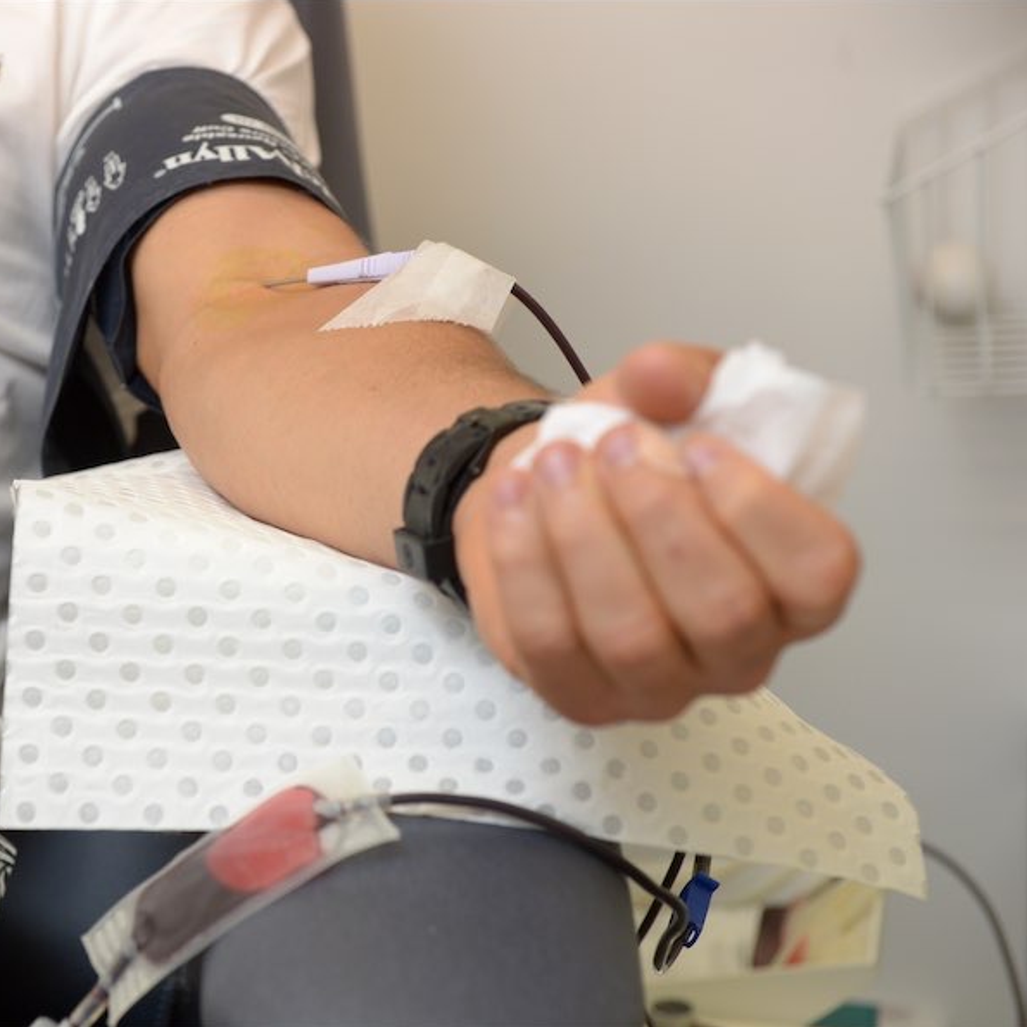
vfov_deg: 19.3
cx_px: 261
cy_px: 514
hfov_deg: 19.2
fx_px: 3021
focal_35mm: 90
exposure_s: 1/160
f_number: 5
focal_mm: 70
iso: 800
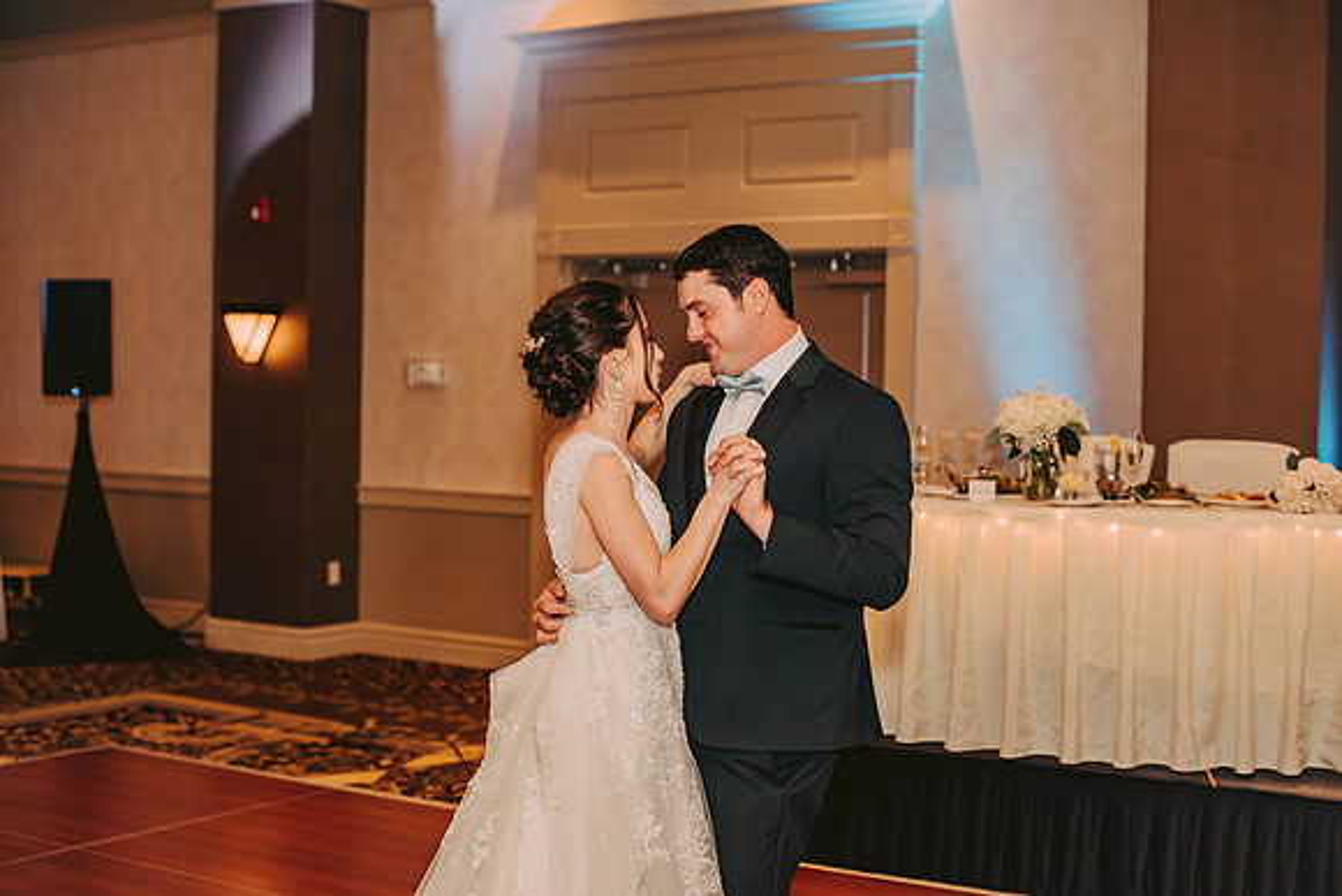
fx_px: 1864
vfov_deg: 27.0
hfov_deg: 39.6
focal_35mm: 50
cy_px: 448
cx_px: 671
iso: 800
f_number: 2.5
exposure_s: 1/125
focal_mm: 50
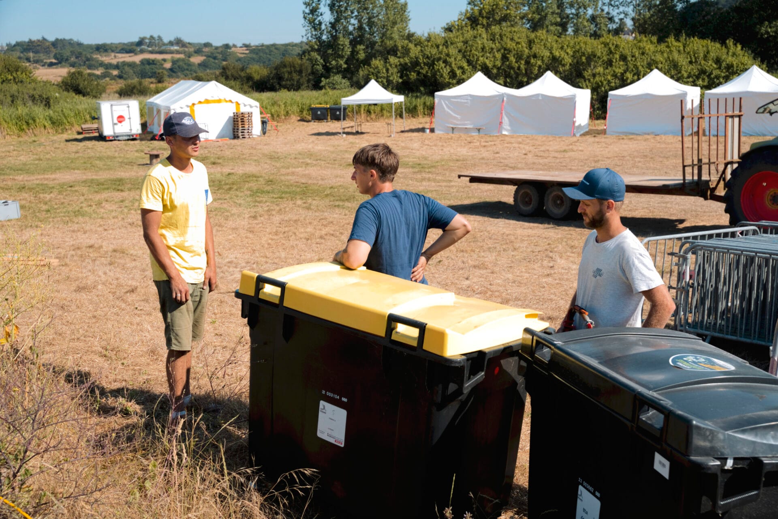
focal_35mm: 43
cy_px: 260
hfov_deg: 45.2
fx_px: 934
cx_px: 389
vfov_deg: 31.1
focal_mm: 43.2
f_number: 5.6
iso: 50
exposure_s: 1/250
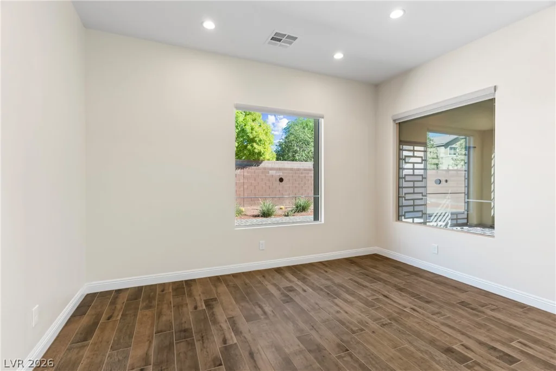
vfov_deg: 70.5
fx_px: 263
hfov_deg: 93.3
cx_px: 278
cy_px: 186
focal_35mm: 17
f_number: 8
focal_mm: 17
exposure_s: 1/2.5
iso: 400
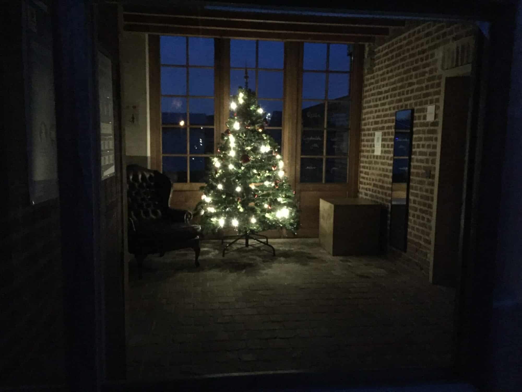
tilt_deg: -7.6
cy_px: 196
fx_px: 437
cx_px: 261
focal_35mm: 29
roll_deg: -0.8
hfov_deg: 61.7
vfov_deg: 48.2
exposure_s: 1/17
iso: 2000
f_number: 2.2
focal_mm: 4.15
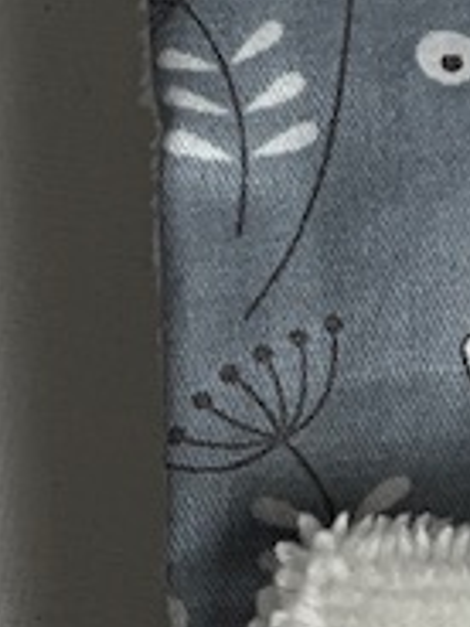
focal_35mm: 202
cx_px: 1103
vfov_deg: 9.6
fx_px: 3657
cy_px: 900
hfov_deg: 7.0
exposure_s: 1/268
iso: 16
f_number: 1.8
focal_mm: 3
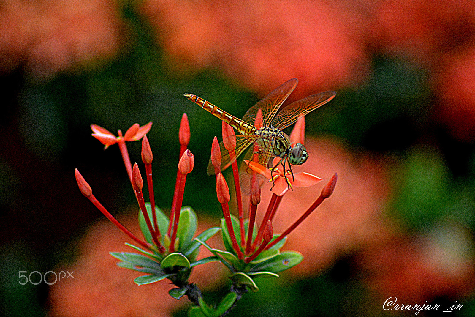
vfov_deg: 3.1
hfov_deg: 4.6
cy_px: 158
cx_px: 238
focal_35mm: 450
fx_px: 5938
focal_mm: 300
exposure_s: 1/500
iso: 1800
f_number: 5.6
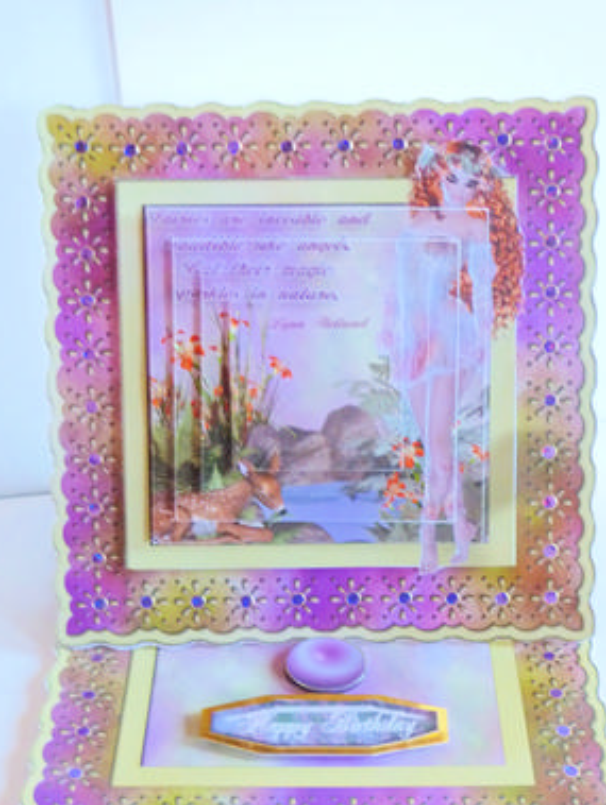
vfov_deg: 33.7
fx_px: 1328
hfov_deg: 25.7
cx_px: 330
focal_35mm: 57
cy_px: 476
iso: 400
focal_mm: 7.9
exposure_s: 1/13
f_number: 3.8
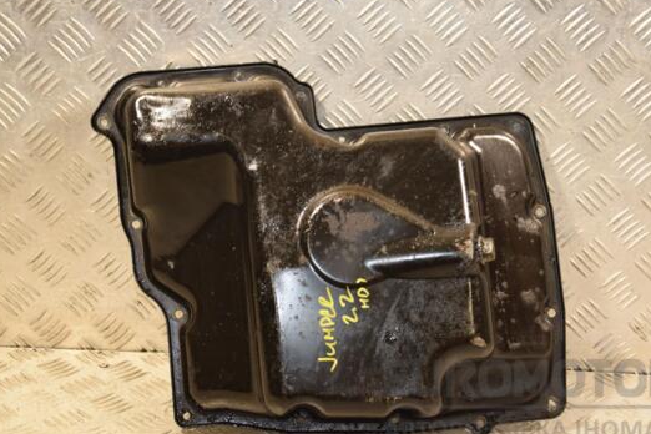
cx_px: 360
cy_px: 212
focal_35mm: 78
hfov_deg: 26.1
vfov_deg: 17.6
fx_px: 1403
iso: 800
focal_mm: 45
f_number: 4.8
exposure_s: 1/125
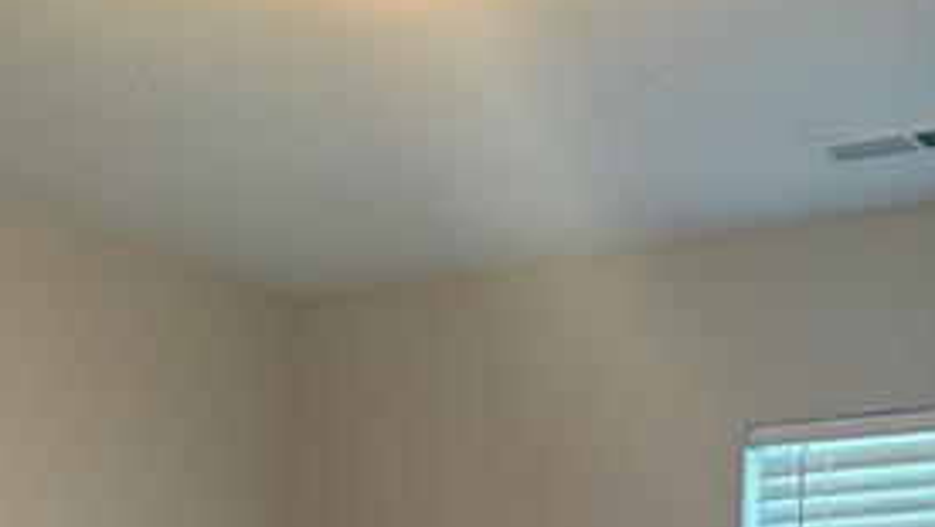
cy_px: 1017
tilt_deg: -8.5
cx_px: 483
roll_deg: +0.9
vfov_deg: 14.2
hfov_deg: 29.0
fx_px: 1811
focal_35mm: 73
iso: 400
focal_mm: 6.76
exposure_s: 1/60
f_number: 1.78
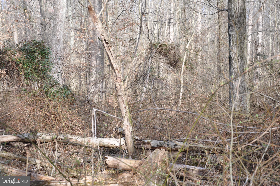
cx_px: 140
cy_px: 93
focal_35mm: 72
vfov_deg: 18.9
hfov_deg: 28.1
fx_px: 559
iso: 200
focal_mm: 48
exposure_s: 1/160
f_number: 6.3
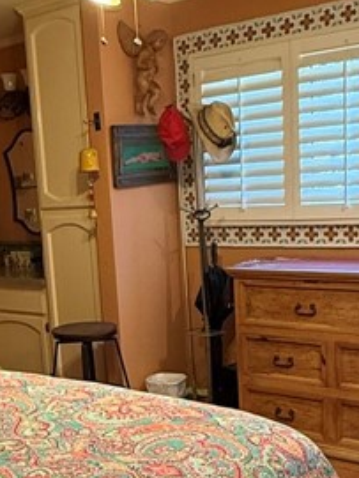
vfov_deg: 35.8
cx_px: 111
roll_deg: +3.6
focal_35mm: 53
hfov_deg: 27.4
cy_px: 322
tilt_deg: -10.9
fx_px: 732
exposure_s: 1/60
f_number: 2.2
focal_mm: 2.22
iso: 320
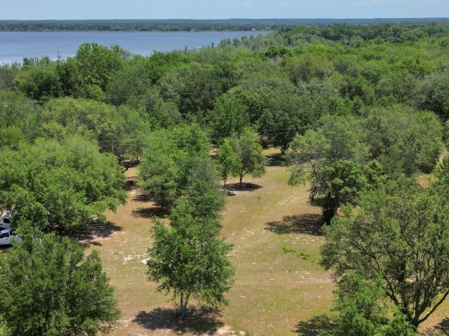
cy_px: 256
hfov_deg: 38.8
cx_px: 179
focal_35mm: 49
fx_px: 635
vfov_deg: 29.2
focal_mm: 6.72
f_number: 1.7
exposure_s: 1/2500
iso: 130
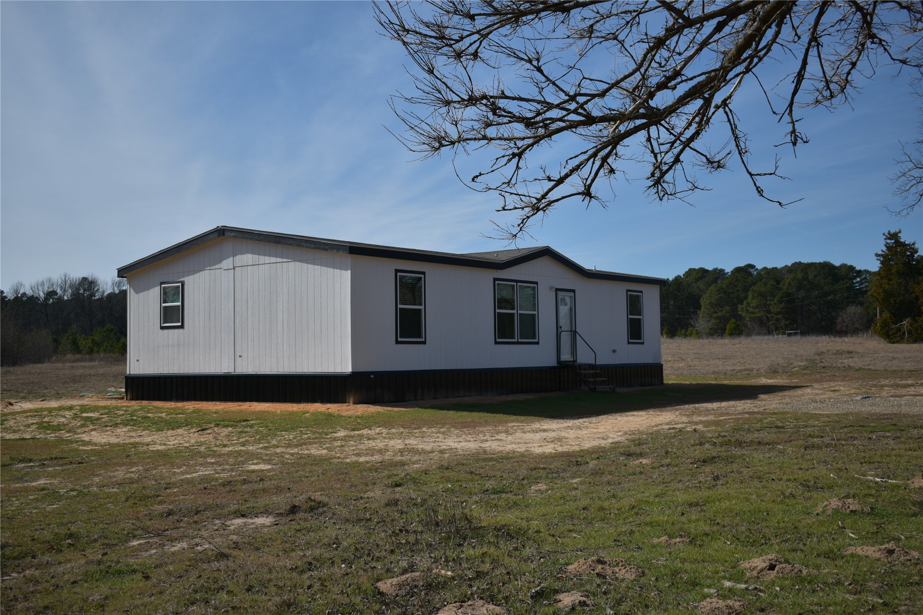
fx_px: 1000
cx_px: 462
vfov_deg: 34.2
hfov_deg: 49.6
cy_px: 308
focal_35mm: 39
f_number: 4
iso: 200
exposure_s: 1/3200
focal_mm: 26
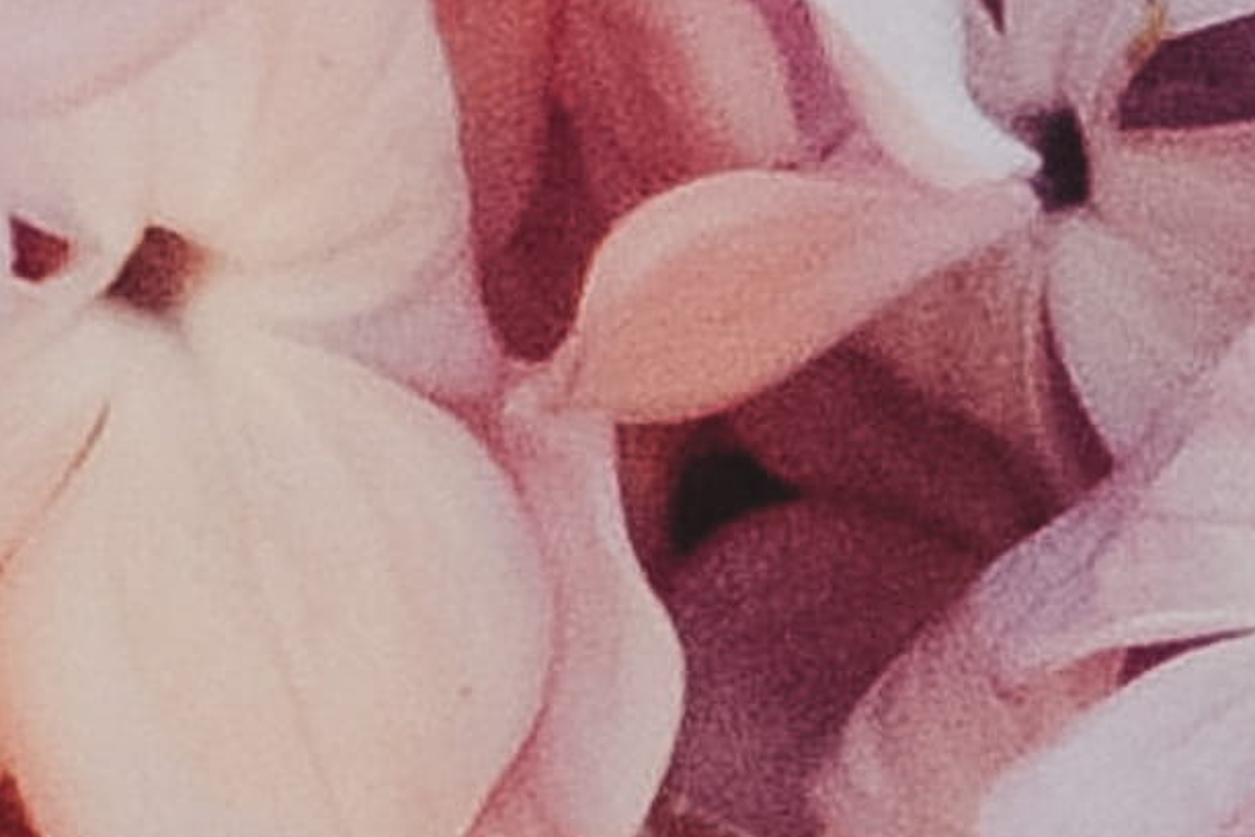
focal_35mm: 525
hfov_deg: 3.9
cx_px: 2260
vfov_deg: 2.6
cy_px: 1885
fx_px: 18301
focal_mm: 50
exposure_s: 1/250
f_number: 10
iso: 400
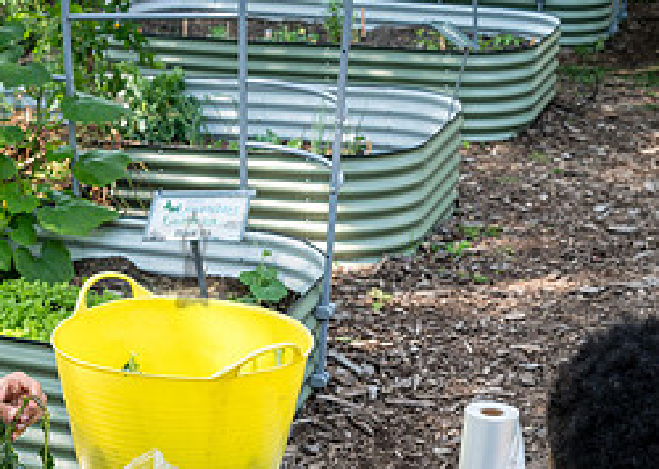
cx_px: 139
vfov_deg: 16.3
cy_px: 530
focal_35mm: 85
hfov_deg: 23.1
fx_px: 1589
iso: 200
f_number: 5.6
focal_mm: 35
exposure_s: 1/160
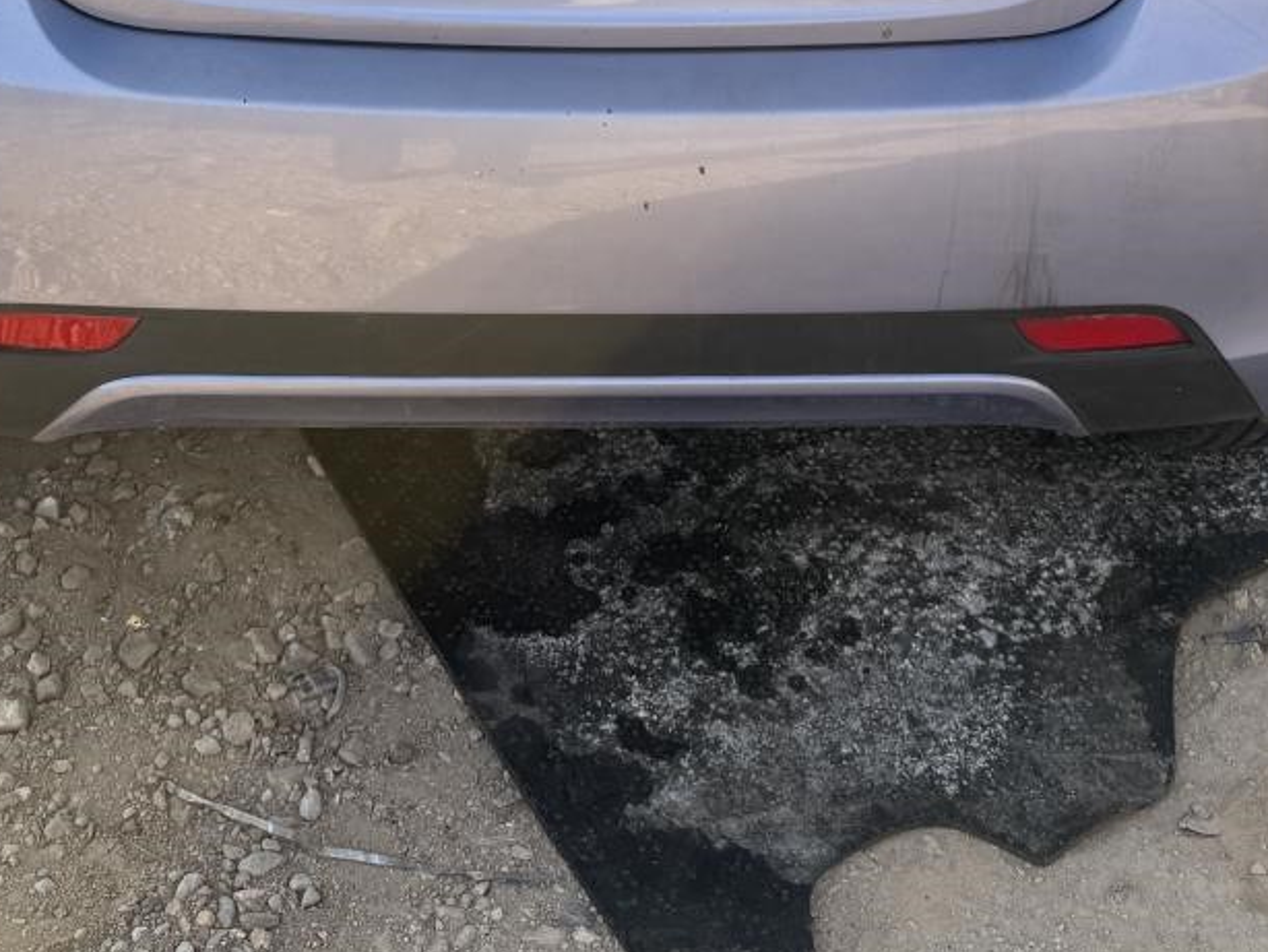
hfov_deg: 38.1
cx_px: 531
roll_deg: -6.5
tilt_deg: -26.0
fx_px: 1832
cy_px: -27
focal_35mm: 50
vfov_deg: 27.3
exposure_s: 1/1156
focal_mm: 6.76
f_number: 1.78
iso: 80
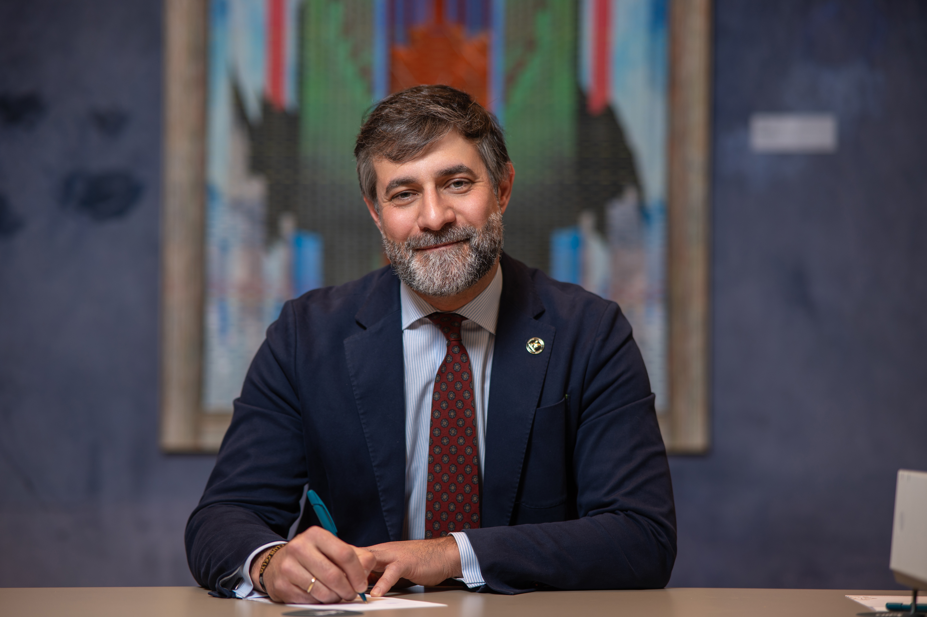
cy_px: 308
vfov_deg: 16.1
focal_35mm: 85
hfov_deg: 23.9
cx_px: 464
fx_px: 2187
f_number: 1.8
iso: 100
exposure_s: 1/200
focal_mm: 85
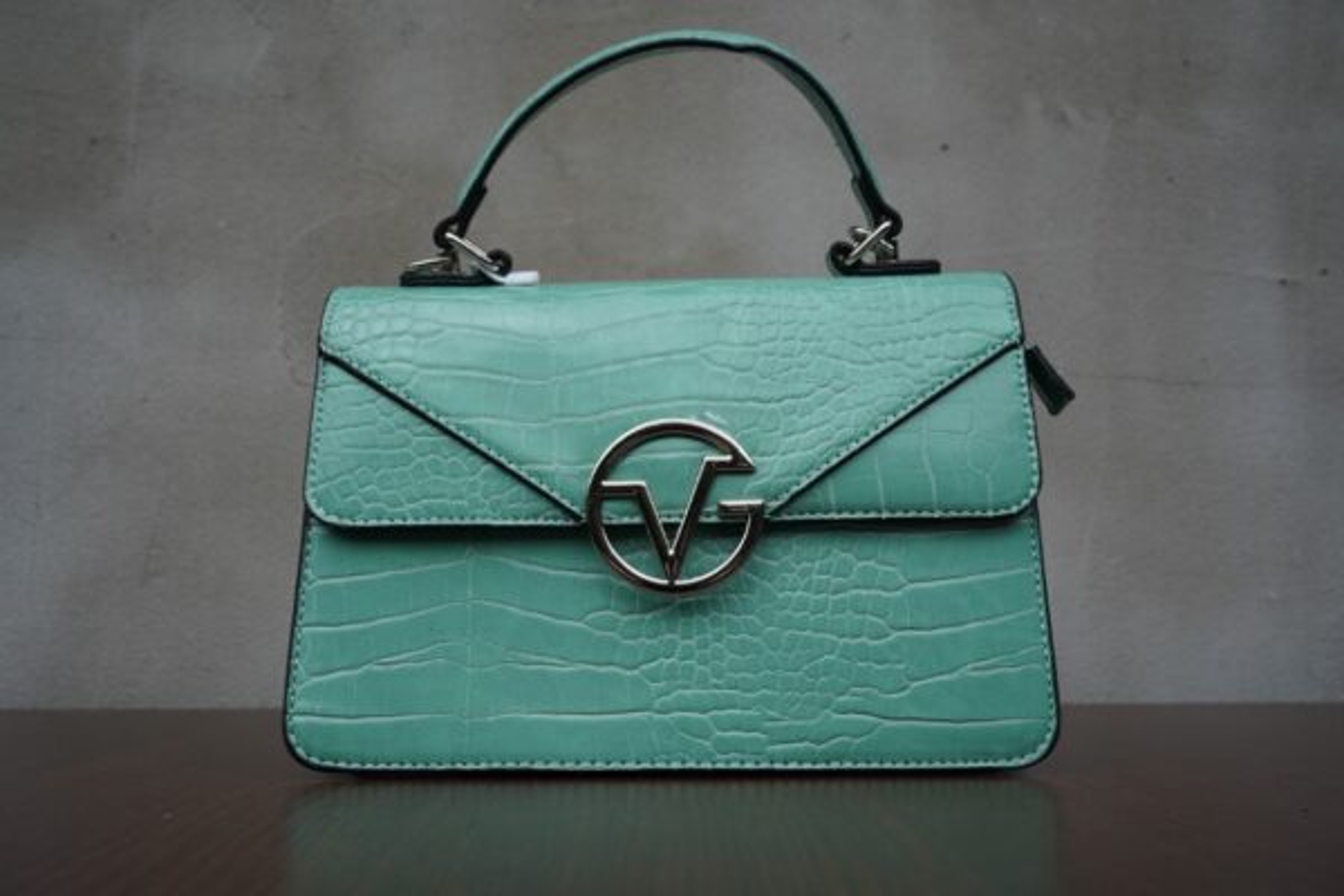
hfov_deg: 54.4
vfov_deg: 37.9
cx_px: 672
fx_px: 1307
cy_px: 448
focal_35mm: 35
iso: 320
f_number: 8
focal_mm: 35
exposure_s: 1/250
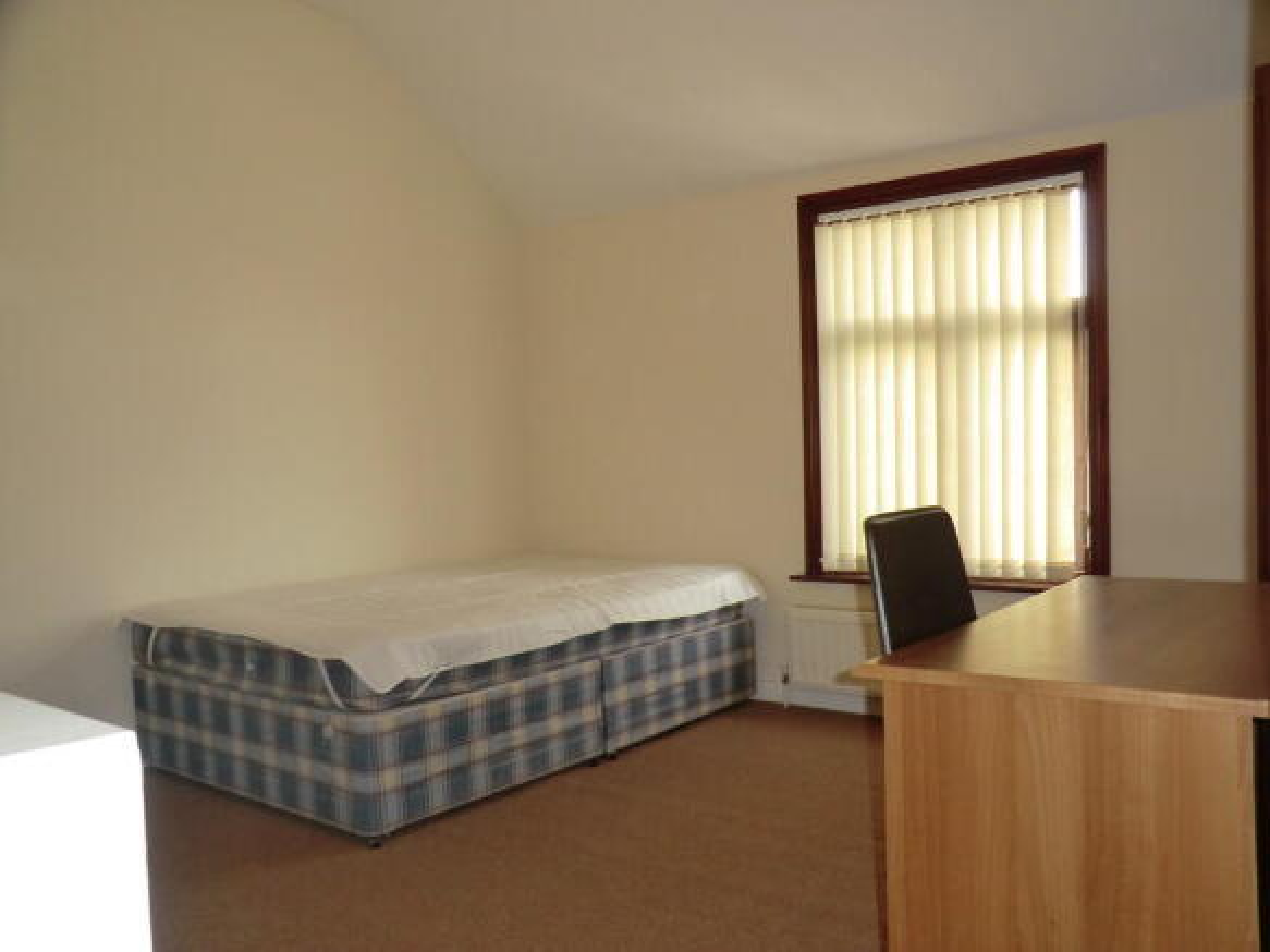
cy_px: 476
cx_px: 635
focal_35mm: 29
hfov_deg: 61.7
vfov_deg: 48.2
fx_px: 1064
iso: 200
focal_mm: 5.2
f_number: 3.5
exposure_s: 1/60
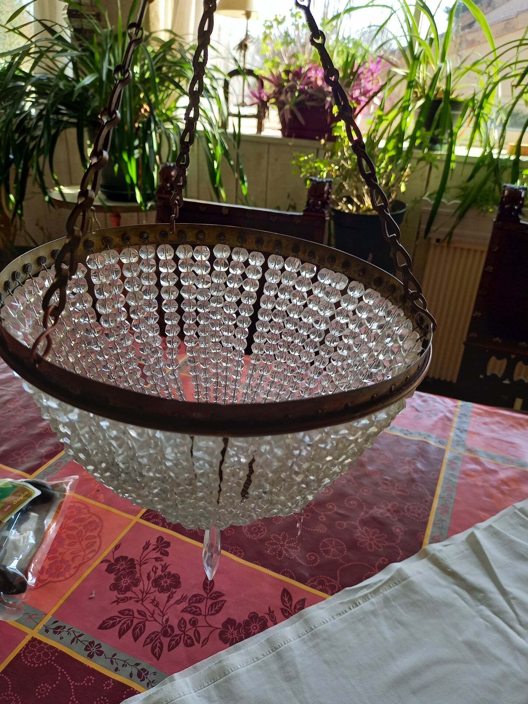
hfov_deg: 53.1
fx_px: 529
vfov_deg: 67.3
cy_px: 362
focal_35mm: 26
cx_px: 259
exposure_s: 1/50
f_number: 1.8
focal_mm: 4.65
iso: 64
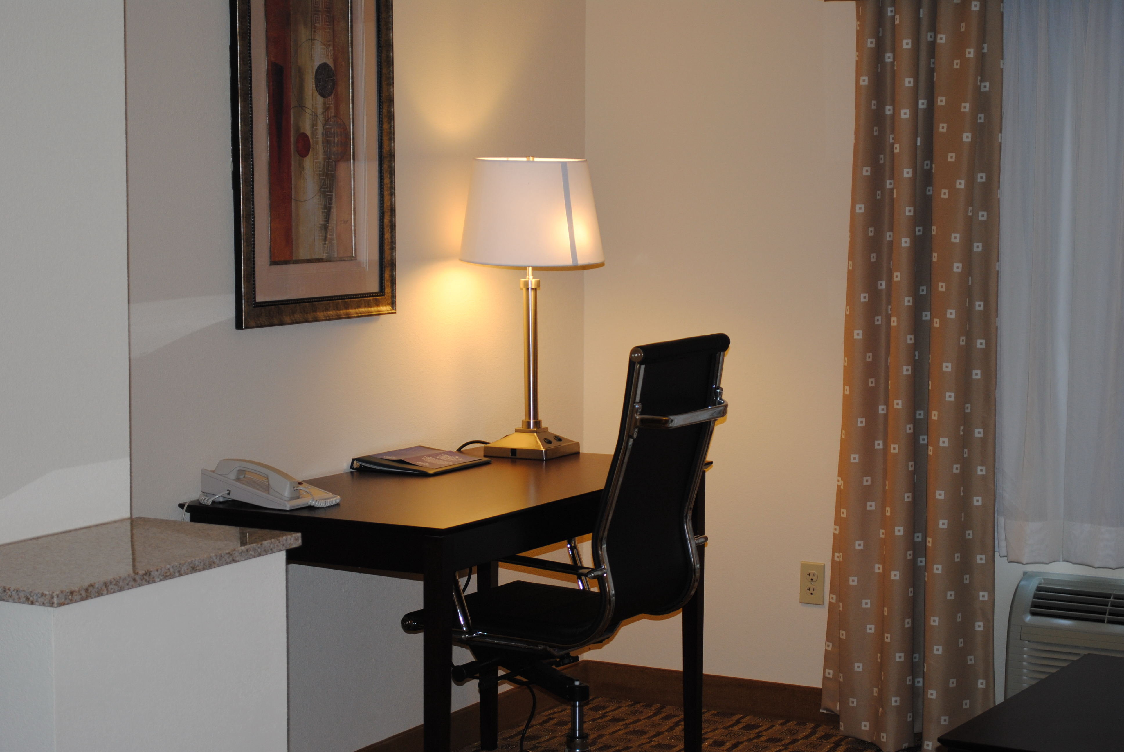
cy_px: 376
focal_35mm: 72
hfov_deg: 28.0
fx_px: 2251
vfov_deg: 19.0
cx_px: 562
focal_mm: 48
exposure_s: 1/60
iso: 200
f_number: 5.3
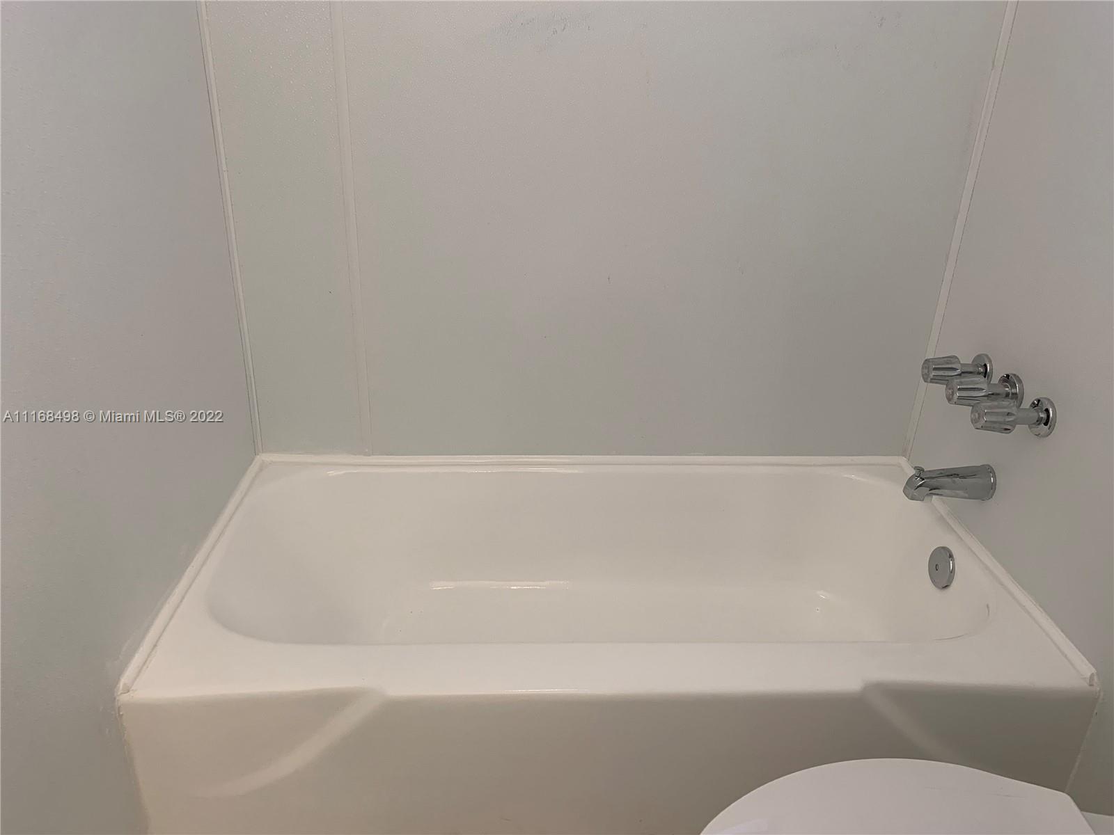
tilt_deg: -25.6
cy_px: 418
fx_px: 837
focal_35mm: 26
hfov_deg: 67.3
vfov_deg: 53.1
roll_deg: -2.1
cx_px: 557
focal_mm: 4.25
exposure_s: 1/120
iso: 80
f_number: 1.8
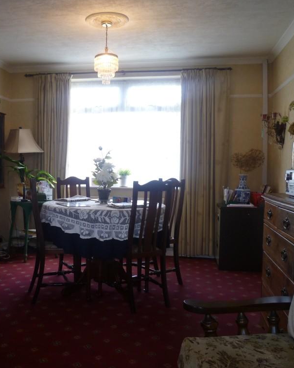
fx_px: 402
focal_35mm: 37
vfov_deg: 49.1
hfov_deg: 39.4
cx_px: 87
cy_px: 184
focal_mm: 5
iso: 100
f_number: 2.8
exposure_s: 1/30
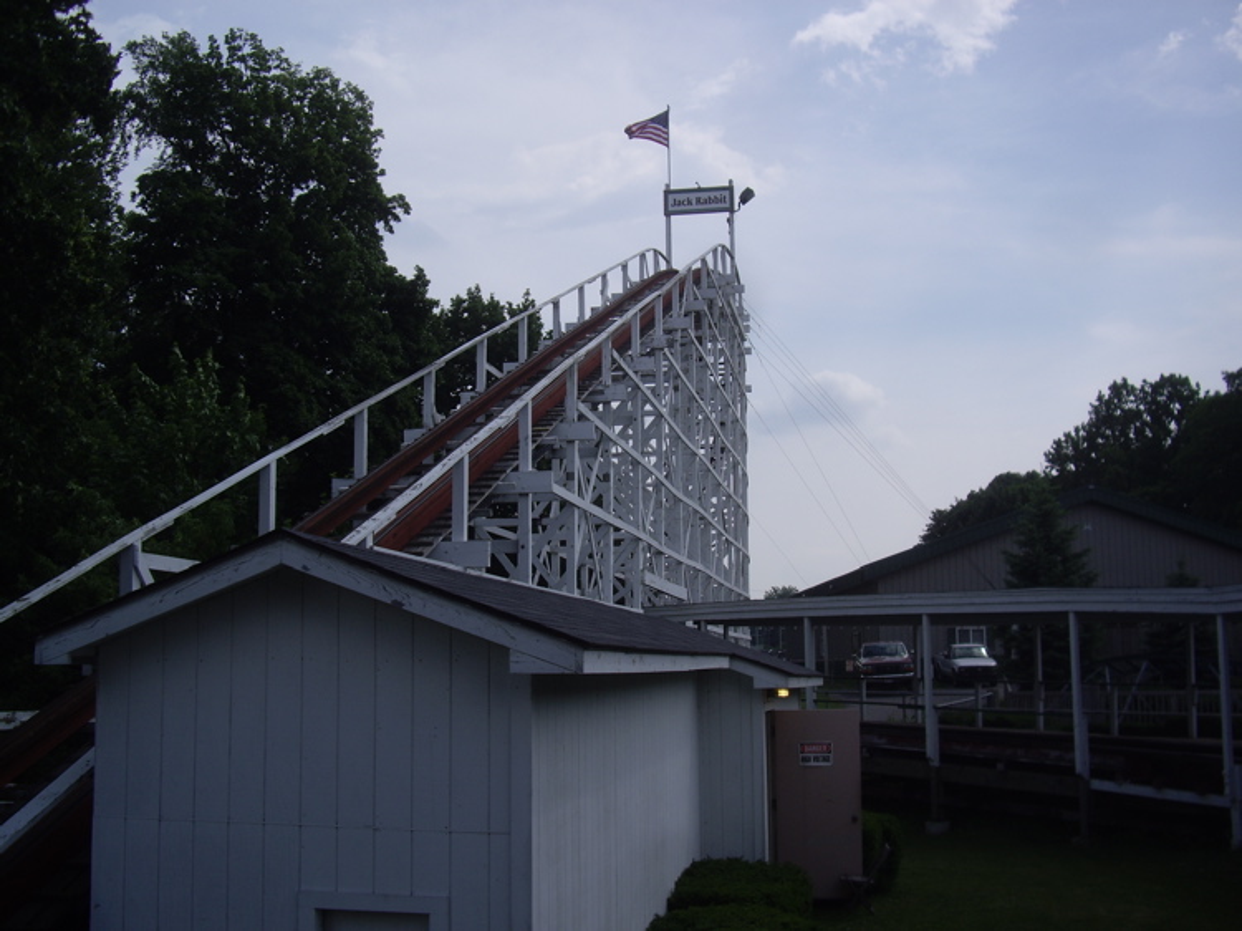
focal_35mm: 38
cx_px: 621
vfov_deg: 37.7
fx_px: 1363
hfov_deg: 49.0
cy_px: 466
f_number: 5.6
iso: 50
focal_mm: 7.9
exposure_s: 1/320
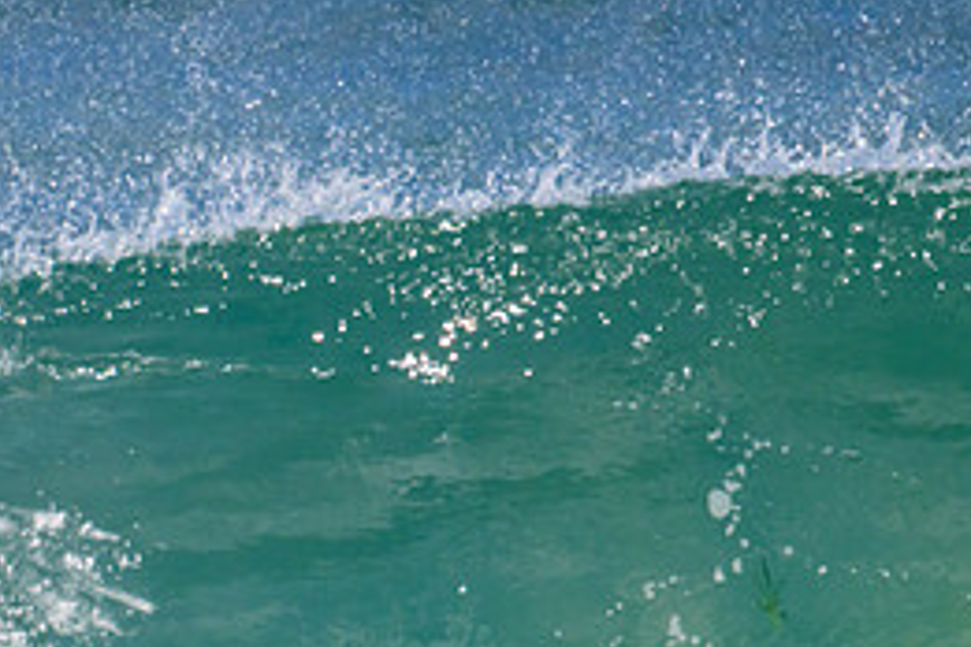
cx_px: 44
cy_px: 601
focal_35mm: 2421
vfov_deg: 0.6
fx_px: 65295
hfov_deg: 0.9
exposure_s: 1/2000
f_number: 11
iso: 800
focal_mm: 800
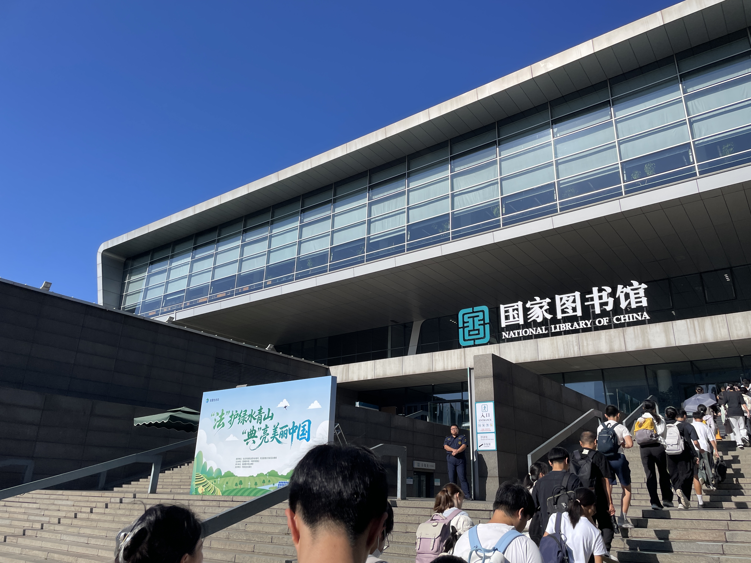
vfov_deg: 53.1
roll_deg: -3.2
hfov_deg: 67.3
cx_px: 376
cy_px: 282
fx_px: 564
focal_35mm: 26
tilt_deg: +25.3
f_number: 1.6
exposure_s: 1/3861
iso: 32
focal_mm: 4.2
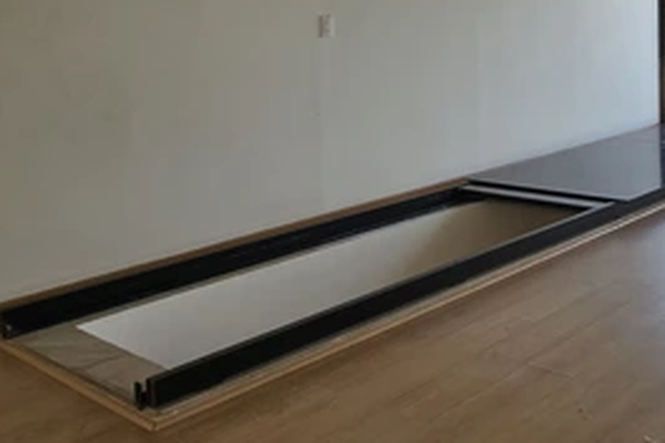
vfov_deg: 31.0
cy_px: 38
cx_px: 622
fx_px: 757
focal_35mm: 41
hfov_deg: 42.6
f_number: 2.2
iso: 50
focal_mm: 2.2
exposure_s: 1/147
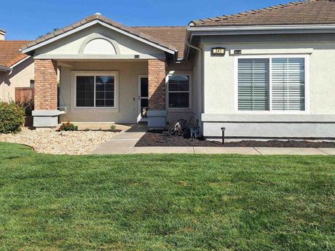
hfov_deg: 56.8
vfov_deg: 43.8
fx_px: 310
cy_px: 95
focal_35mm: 32
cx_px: 163
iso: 40
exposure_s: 1/4464
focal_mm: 5.54
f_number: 1.8
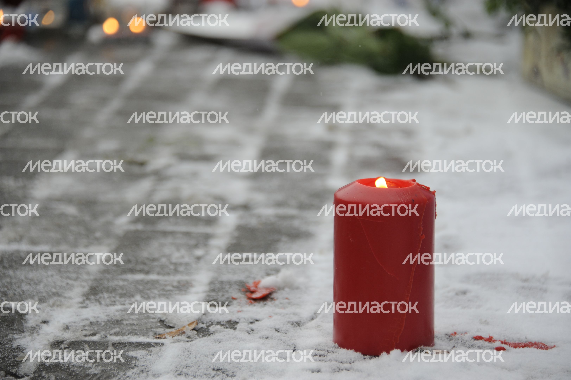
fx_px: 2378
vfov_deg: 9.1
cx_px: 286
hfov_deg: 13.7
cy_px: 190
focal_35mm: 150
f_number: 5.6
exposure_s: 1/200
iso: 640
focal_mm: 150
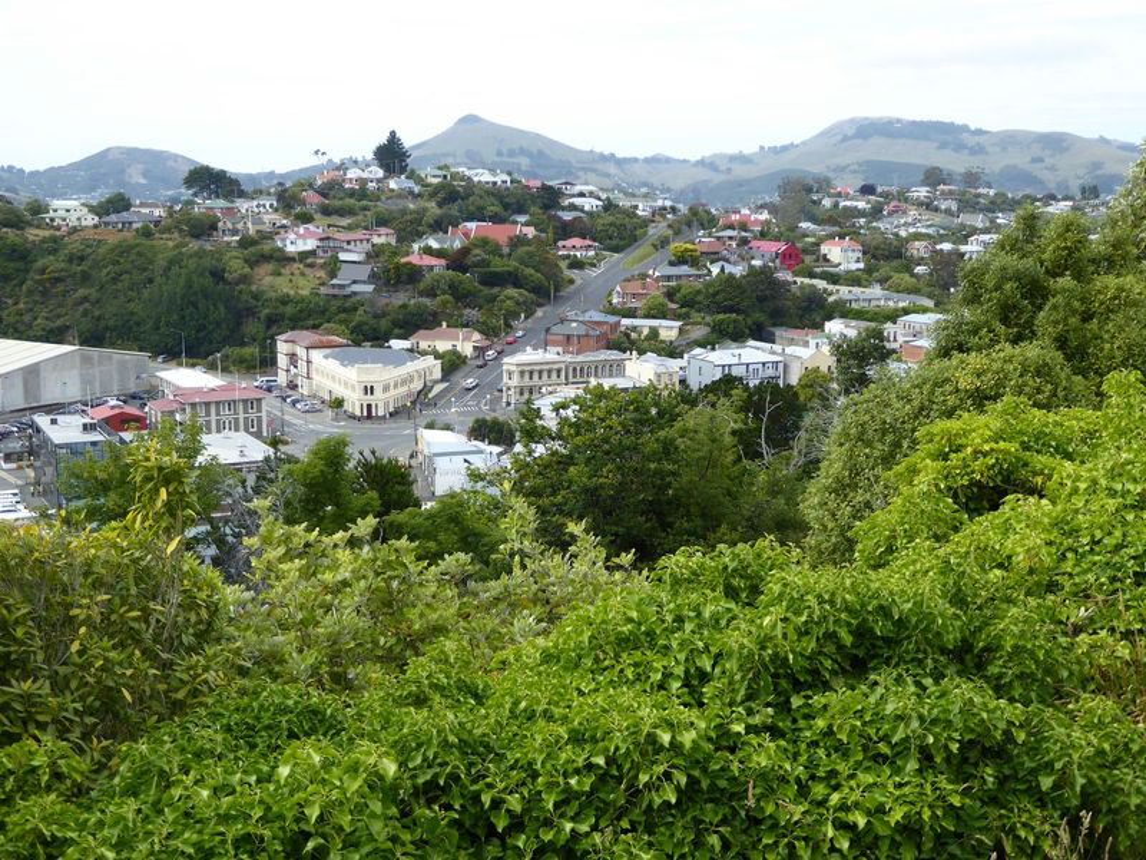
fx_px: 1390
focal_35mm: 42
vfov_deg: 34.3
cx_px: 573
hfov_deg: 44.8
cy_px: 430
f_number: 3.8
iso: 80
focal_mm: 7.2
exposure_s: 1/320
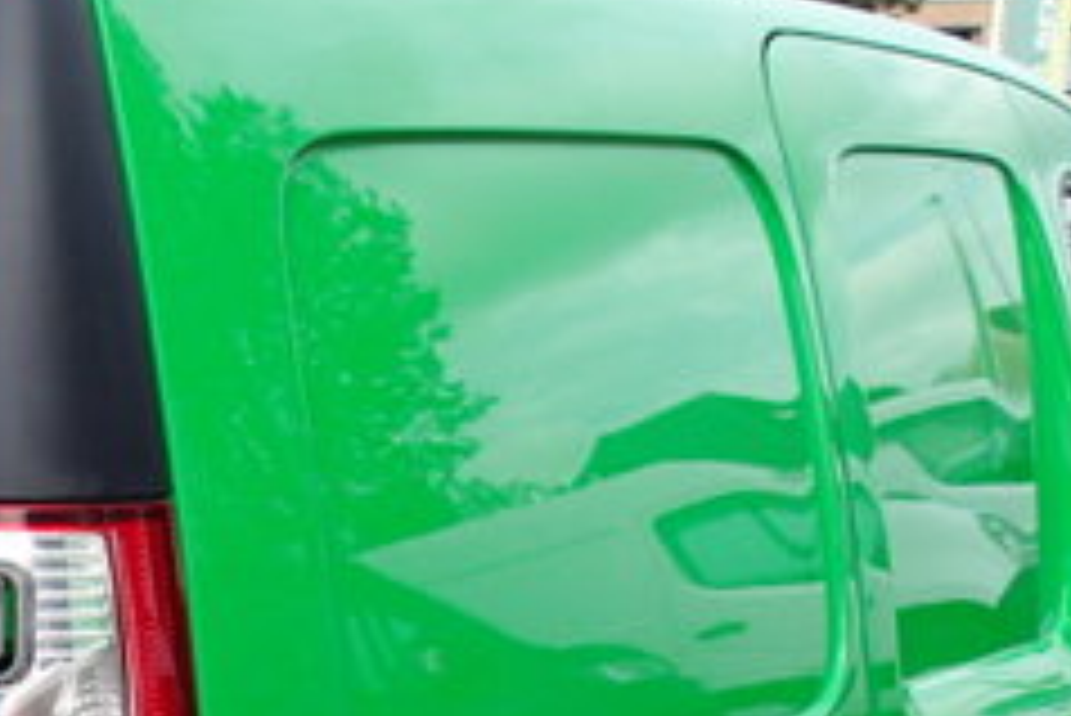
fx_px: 2471
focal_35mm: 83
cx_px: -58
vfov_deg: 15.7
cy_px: 928
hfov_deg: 23.2
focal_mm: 4.5
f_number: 2.8
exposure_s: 1/640
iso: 100
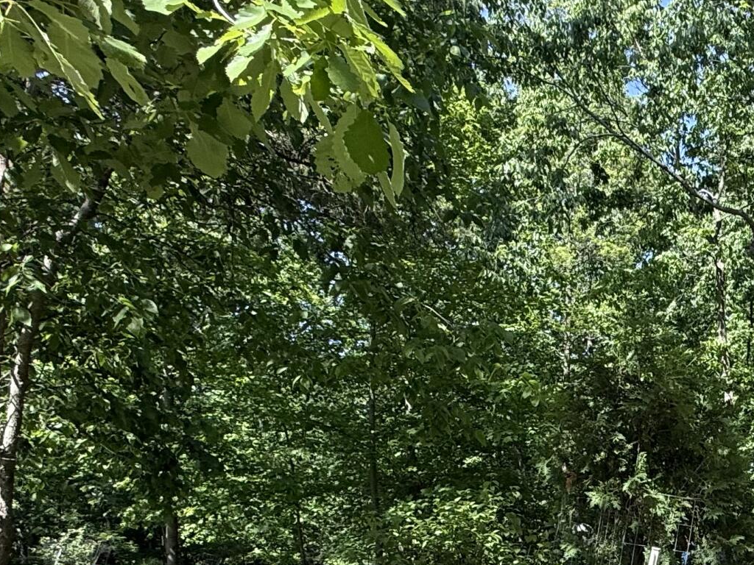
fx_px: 893
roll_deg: -0.8
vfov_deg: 31.4
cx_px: 803
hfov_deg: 38.8
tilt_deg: -4.7
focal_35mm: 41
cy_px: 614
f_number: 2.2
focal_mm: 2.22
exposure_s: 1/468
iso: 64
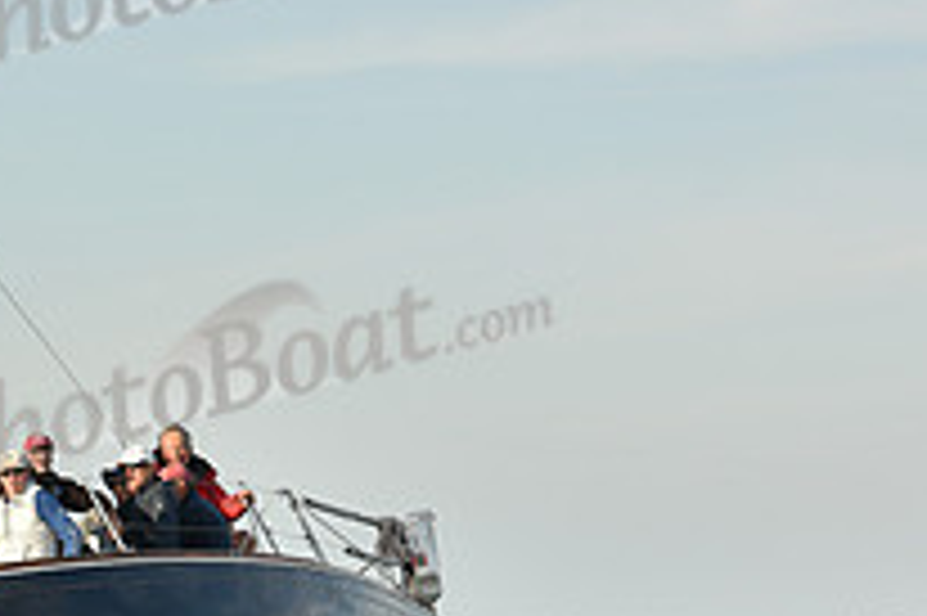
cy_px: 672
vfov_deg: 5.3
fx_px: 6664
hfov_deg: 7.9
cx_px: -310
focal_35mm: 259
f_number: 6.3
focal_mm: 92
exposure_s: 1/800
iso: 250
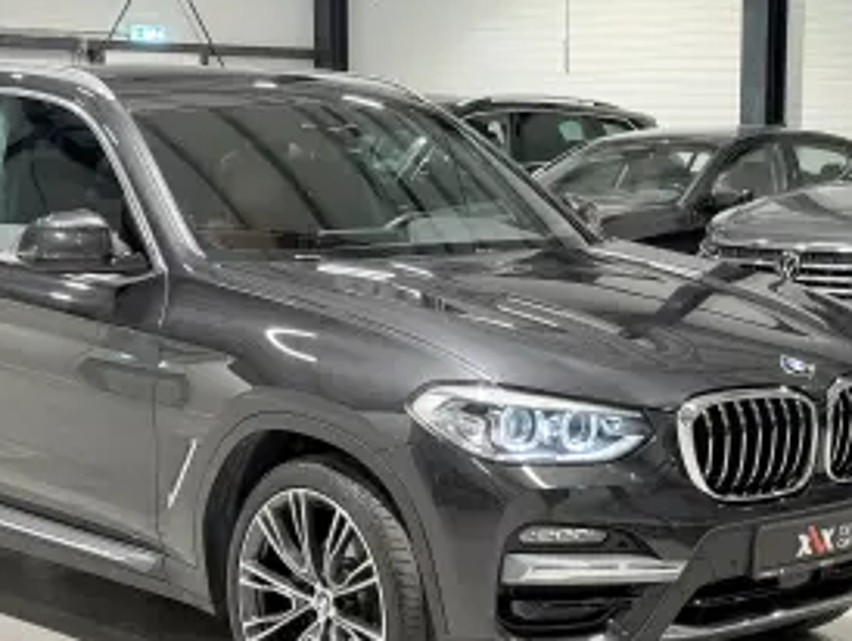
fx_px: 1552
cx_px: 544
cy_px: 395
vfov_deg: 23.3
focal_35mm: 63
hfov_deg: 30.5
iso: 160
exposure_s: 1/55
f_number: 1.78
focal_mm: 6.76
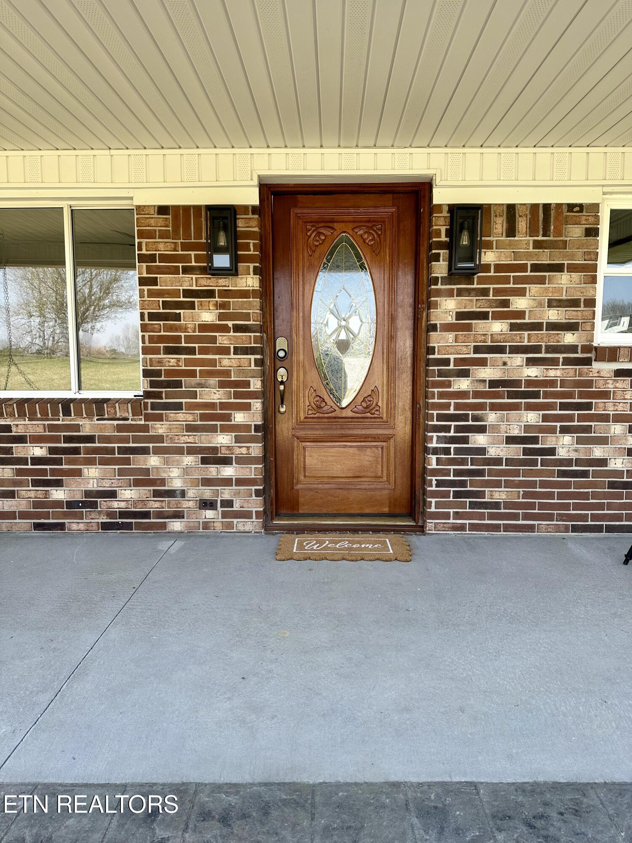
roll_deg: -1.1
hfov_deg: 56.8
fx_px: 584
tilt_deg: -5.8
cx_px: 316
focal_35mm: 24
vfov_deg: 71.6
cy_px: 422
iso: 80
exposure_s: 1/672
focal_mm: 6.86
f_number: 1.78
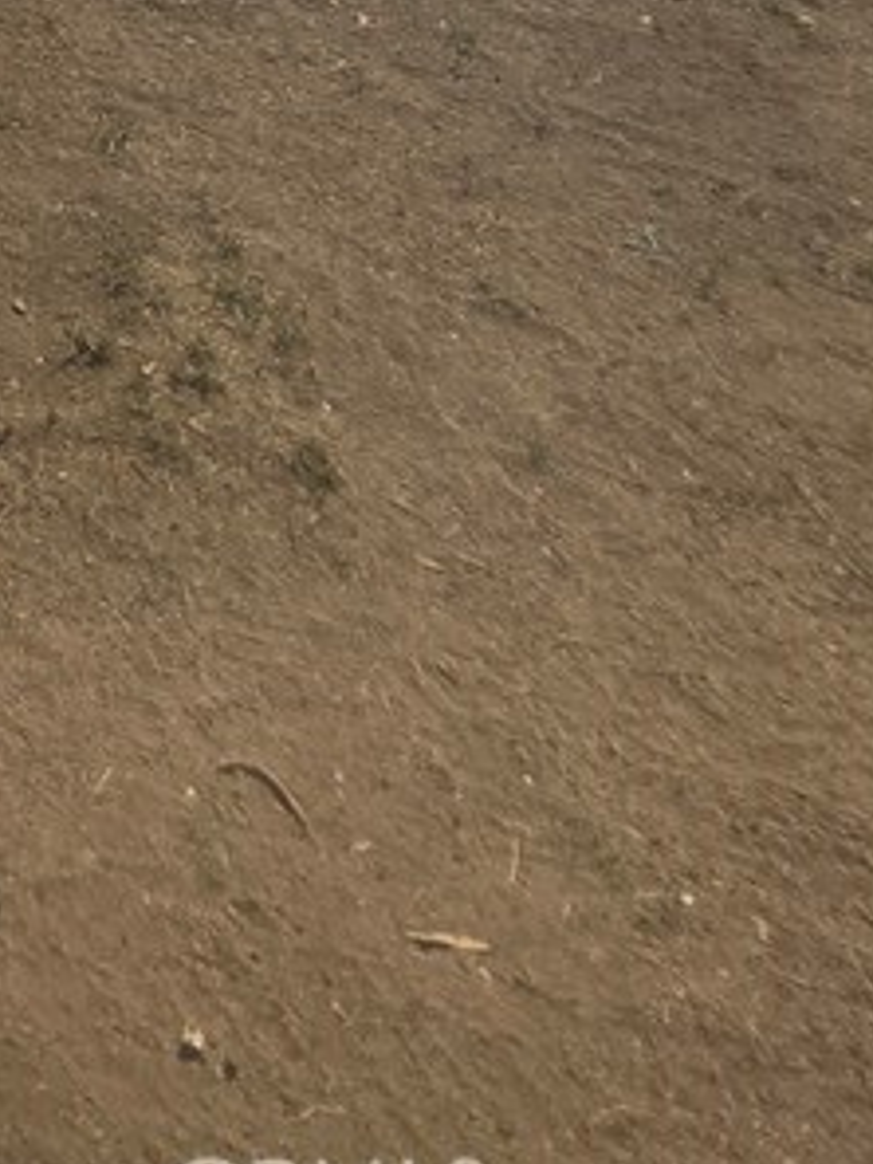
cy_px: -763
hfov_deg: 26.7
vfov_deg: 25.1
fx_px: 1513
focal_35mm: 45
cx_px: -287
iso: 40
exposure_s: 1/4037
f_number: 1.9
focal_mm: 2.2
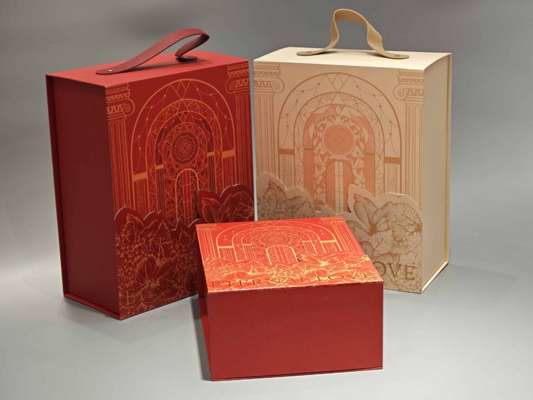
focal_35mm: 75
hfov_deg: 26.0
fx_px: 1155
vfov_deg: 19.6
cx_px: 266
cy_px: 200
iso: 200
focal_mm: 10.1
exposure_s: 1/100
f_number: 2
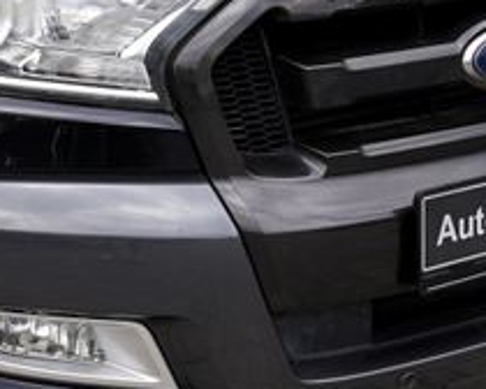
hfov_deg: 13.8
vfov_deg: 11.1
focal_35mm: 137
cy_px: -35
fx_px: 1971
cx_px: -14
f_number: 5.6
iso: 100
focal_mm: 30
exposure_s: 1/125
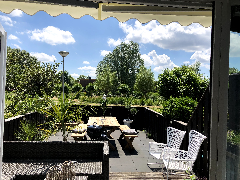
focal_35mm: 28
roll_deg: -2.7
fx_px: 194
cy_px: 90
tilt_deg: +0.3
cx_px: 120
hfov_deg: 63.4
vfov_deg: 49.7
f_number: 1.8
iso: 20
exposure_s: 1/3003
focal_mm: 3.99
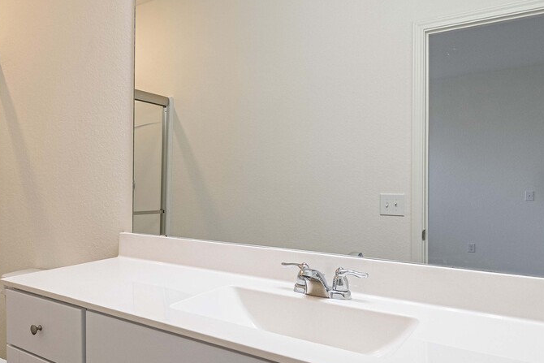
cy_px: 184
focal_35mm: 29
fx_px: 438
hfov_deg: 61.5
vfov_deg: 45.0
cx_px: 165
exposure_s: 1/160
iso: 400
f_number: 8
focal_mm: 12
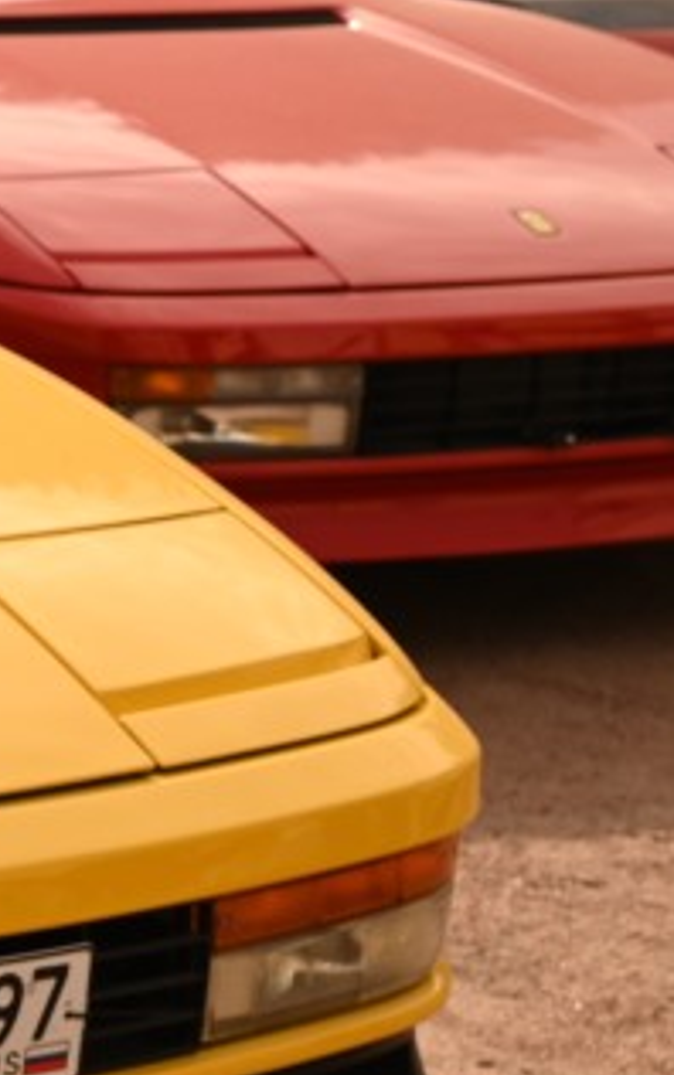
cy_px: 415
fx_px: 4577
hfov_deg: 7.8
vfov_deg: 13.4
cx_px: -1014
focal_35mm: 156
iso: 100
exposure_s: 1/250
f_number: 8
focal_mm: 44
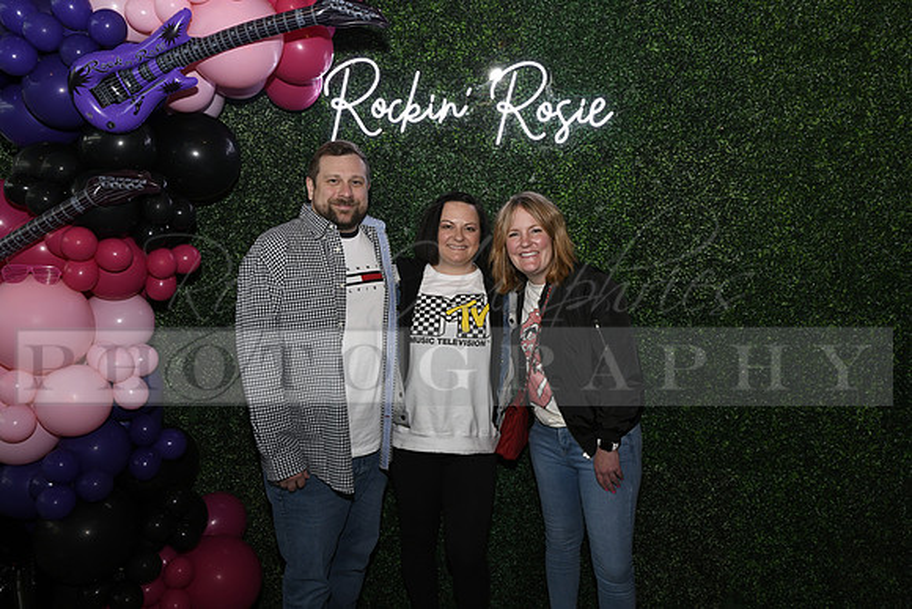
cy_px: 304
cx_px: 456
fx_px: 735
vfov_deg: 45.0
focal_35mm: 29
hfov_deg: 63.6
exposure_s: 1/60
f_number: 6.3
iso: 500
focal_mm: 29
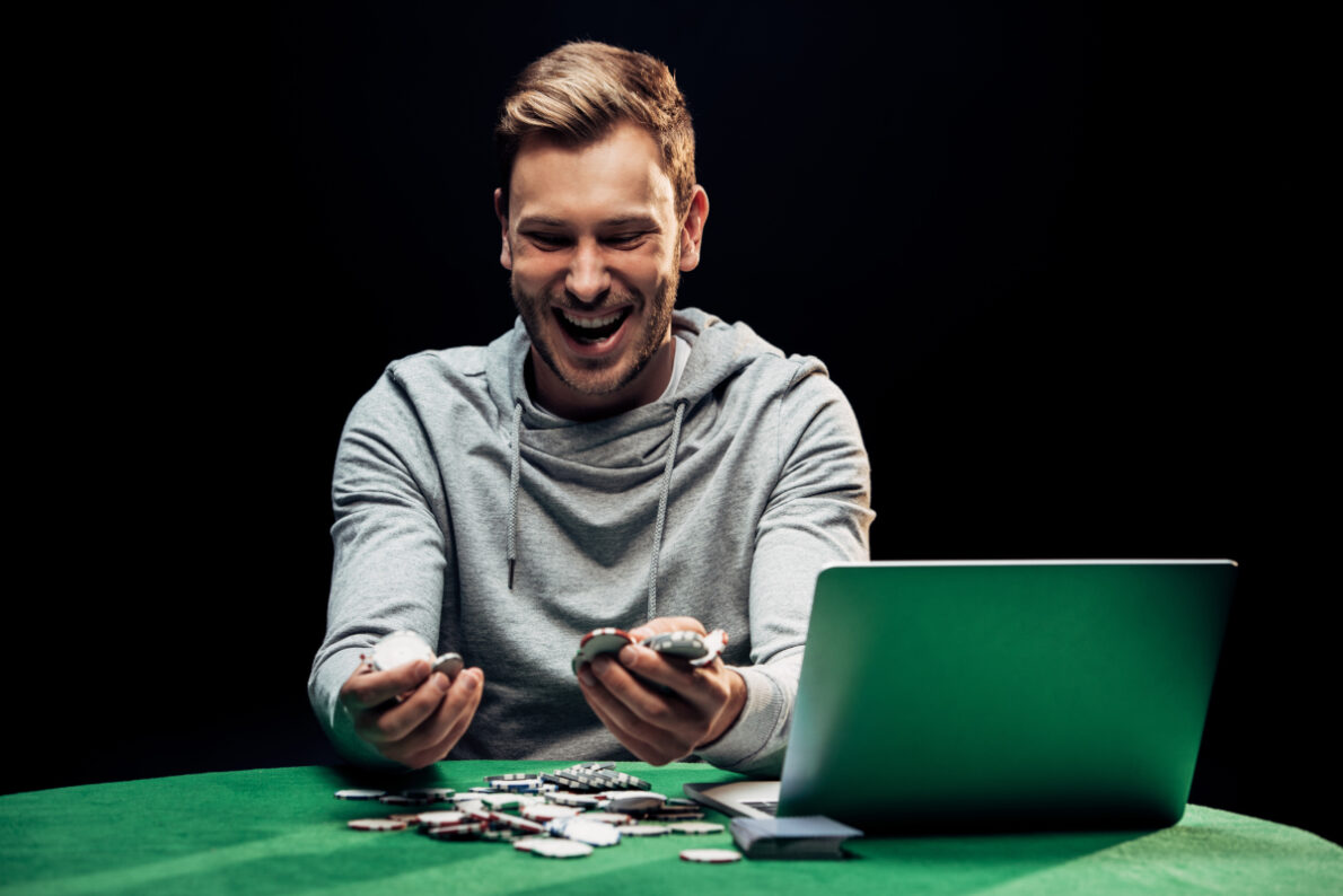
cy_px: 448
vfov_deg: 13.4
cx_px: 672
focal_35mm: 102
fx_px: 3806
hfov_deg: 20.0
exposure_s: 1/200
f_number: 5
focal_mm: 102
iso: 100
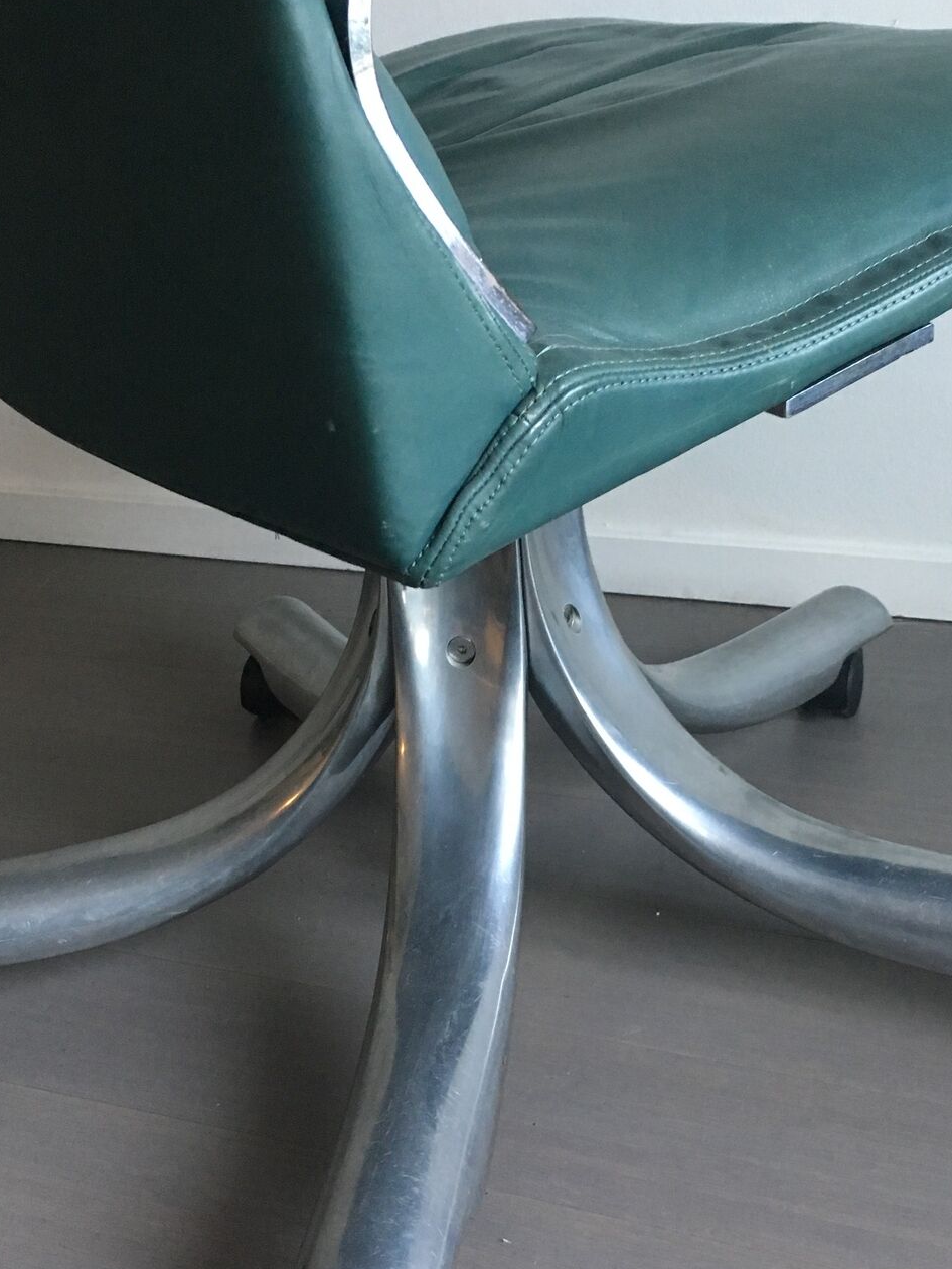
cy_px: 673
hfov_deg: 31.5
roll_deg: +5.3
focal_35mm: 46
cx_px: 490
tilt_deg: -26.0
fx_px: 1686
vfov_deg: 41.2
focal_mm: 4.15
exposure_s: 1/33
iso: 200
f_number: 2.2
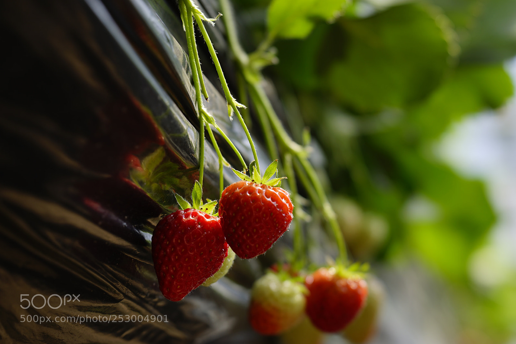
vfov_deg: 13.7
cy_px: 172
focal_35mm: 100
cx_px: 258
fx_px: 1433
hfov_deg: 20.4
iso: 50
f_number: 7.1
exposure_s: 1/50
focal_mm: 100
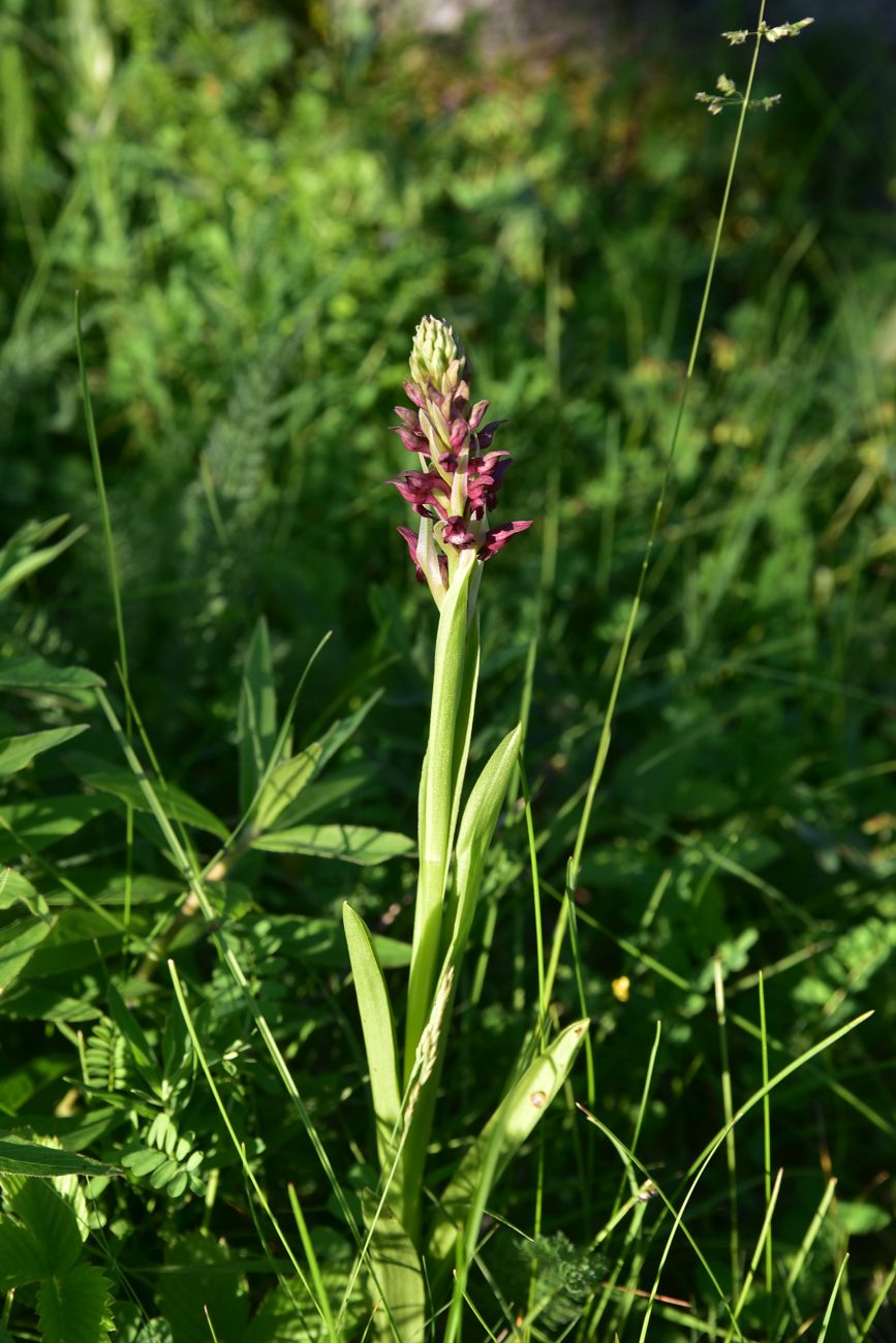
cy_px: 672
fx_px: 1866
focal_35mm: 50
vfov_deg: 39.6
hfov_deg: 27.0
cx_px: 448
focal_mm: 50
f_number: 8
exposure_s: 1/100
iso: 160
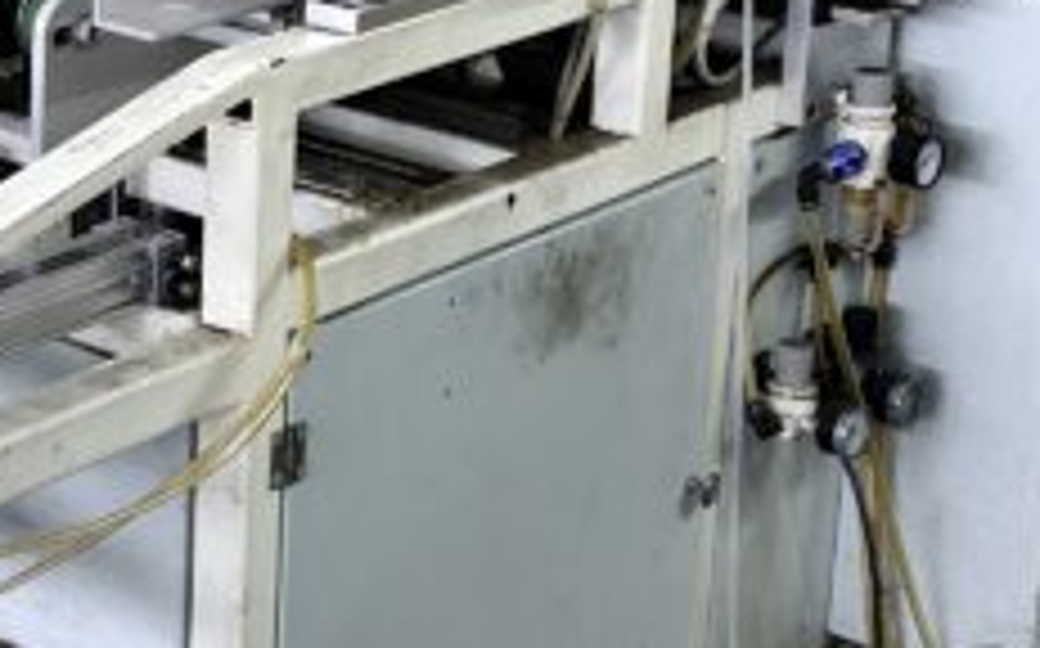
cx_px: 113
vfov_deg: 12.0
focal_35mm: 108
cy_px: 117
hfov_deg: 19.0
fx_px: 3059
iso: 416
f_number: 1.88
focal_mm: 5.56
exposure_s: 1/50
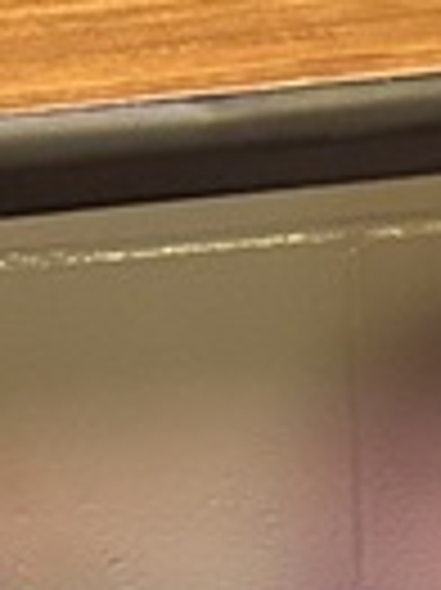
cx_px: 396
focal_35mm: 203
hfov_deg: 7.3
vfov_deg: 8.3
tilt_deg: -49.3
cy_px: 1761
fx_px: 3454
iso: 500
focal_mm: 5.7
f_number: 1.5
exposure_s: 1/60
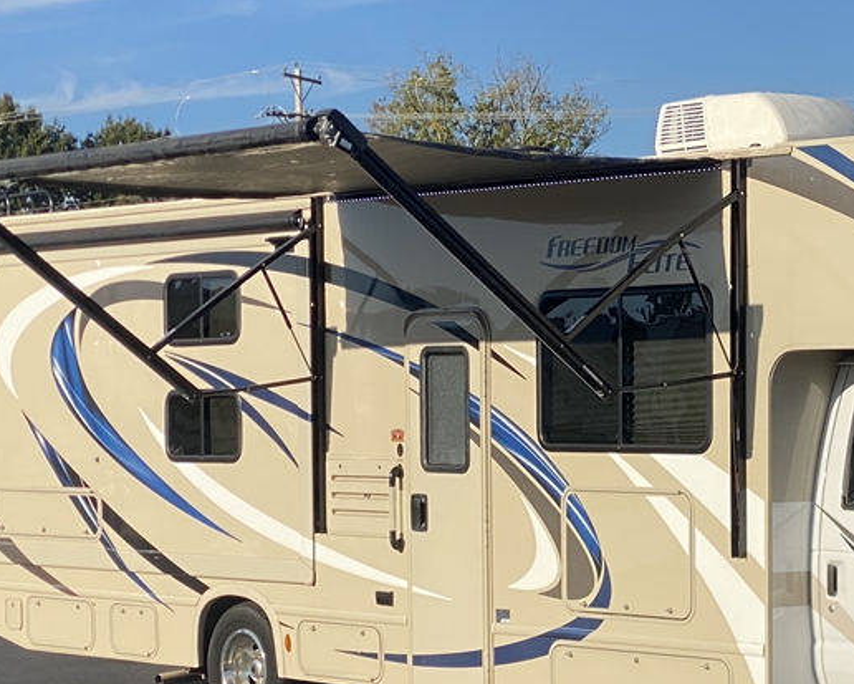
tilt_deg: -1.1
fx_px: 2983
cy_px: 571
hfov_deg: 16.2
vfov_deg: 13.0
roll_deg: +1.6
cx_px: 667
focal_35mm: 118
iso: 20
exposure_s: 1/1410
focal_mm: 6
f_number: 2
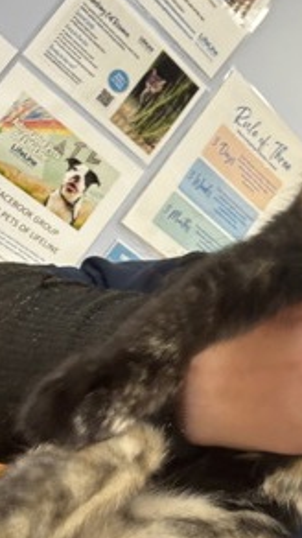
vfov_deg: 43.7
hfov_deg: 24.8
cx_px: 257
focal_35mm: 47
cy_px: 278
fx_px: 670
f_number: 1.9
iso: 200
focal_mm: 2.69
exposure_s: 1/40
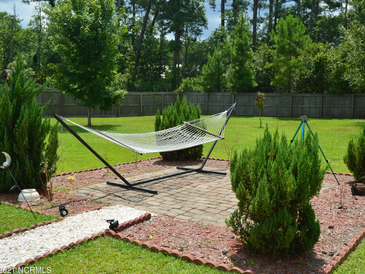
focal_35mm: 41
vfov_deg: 35.1
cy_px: 139
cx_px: 208
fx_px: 432
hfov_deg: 45.7
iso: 360
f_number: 11
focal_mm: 24
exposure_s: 1/500
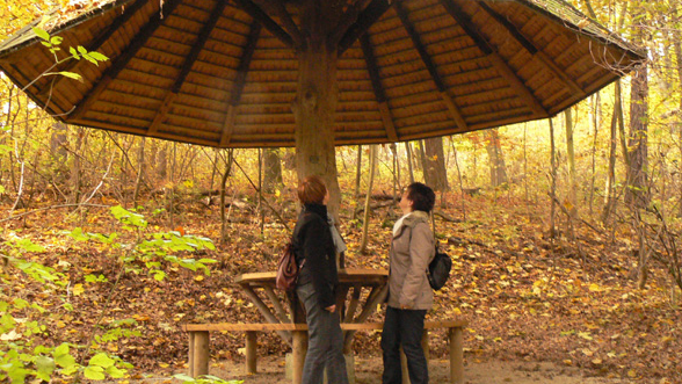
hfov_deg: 50.5
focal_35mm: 40
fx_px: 723
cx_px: 343
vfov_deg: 29.6
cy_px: 137
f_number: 4
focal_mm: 6
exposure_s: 1/60
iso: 400
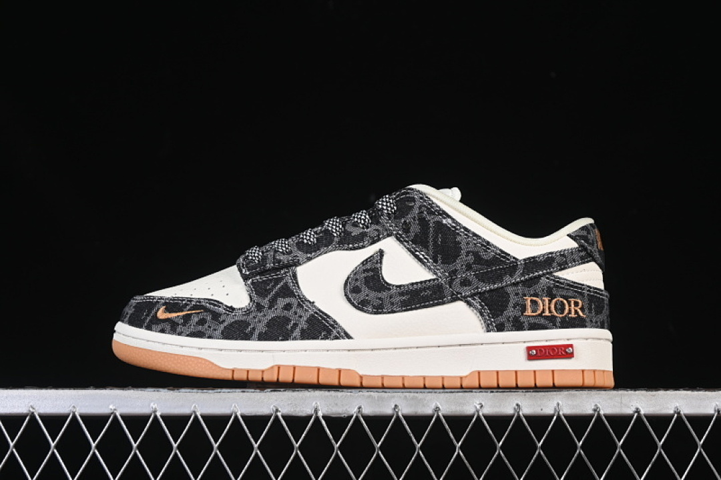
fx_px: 1502
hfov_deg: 27.0
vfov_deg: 18.2
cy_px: 240
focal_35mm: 75
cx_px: 360
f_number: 7.1
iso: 160
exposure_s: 1/60
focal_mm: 50
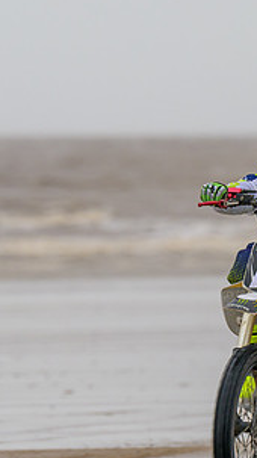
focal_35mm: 769
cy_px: 306
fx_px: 9335
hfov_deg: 1.6
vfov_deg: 2.8
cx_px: 223
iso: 220
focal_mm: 200
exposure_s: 1/400
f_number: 4
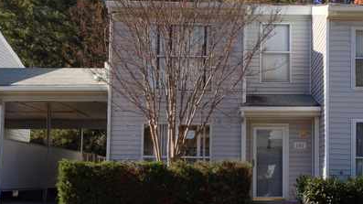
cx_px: 252
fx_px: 558
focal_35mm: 58
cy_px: 139
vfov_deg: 20.6
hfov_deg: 35.5
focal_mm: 4.13
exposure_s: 1/602
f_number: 2.4
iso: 50
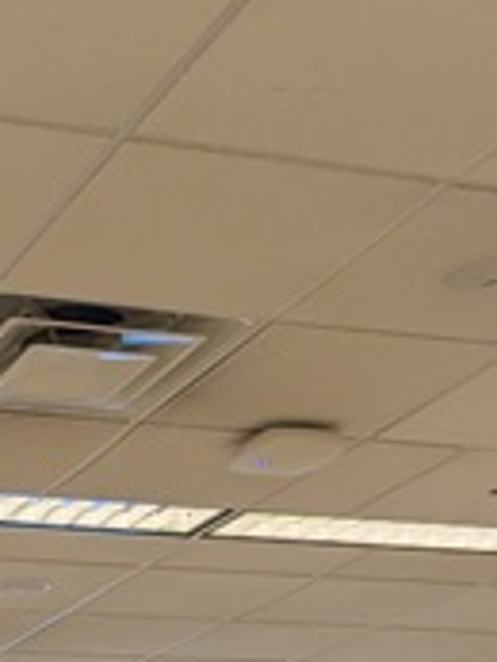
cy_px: 1232
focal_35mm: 92
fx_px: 1759
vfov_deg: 17.0
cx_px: -73
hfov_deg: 15.6
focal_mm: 6.9
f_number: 1.68
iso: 89
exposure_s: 1/193
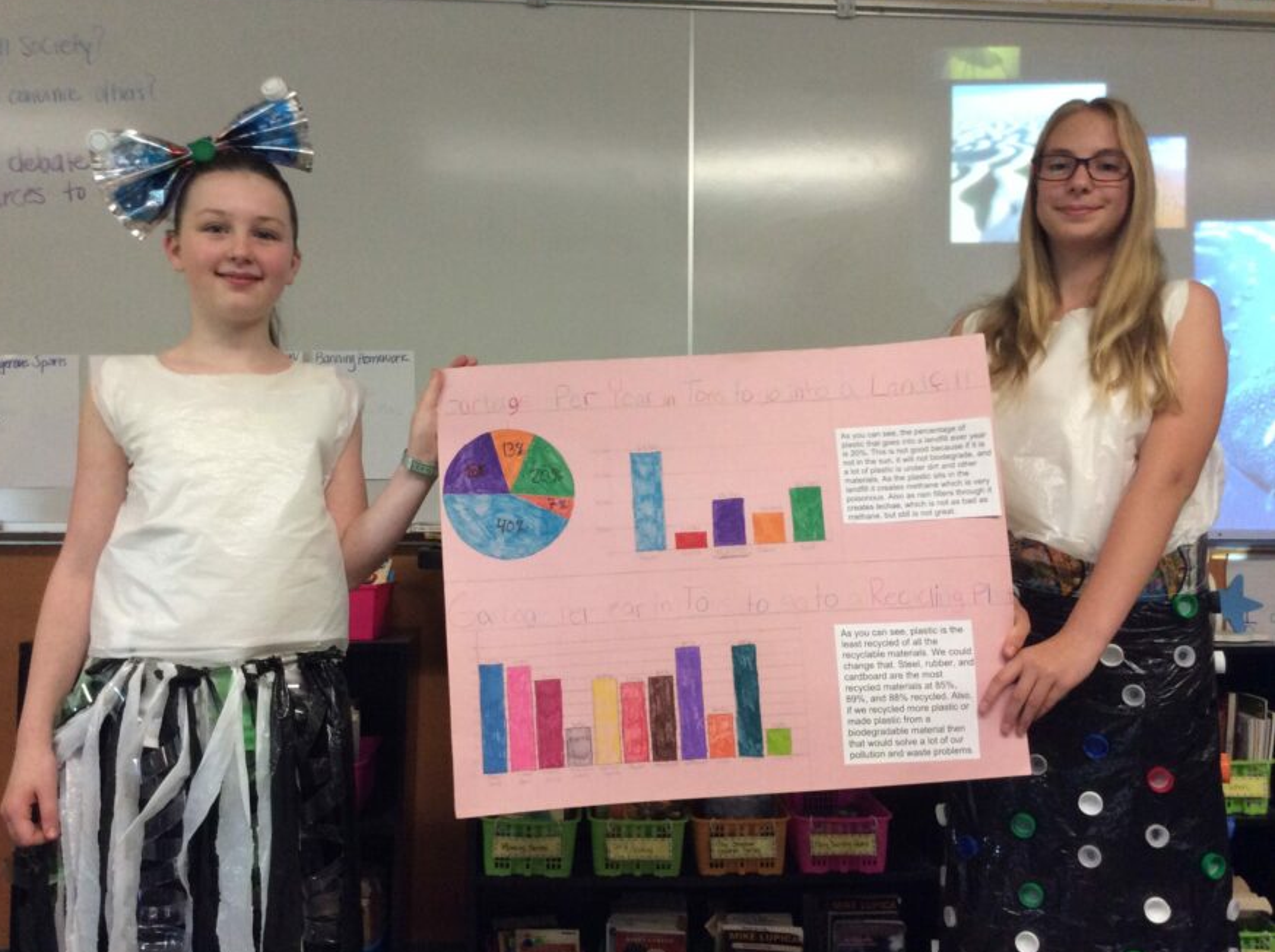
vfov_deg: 42.8
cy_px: 472
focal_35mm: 33
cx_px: 619
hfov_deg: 55.4
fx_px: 1214
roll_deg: +0.1
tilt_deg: +0.8
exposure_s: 1/24
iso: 160
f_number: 2.4
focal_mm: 3.3
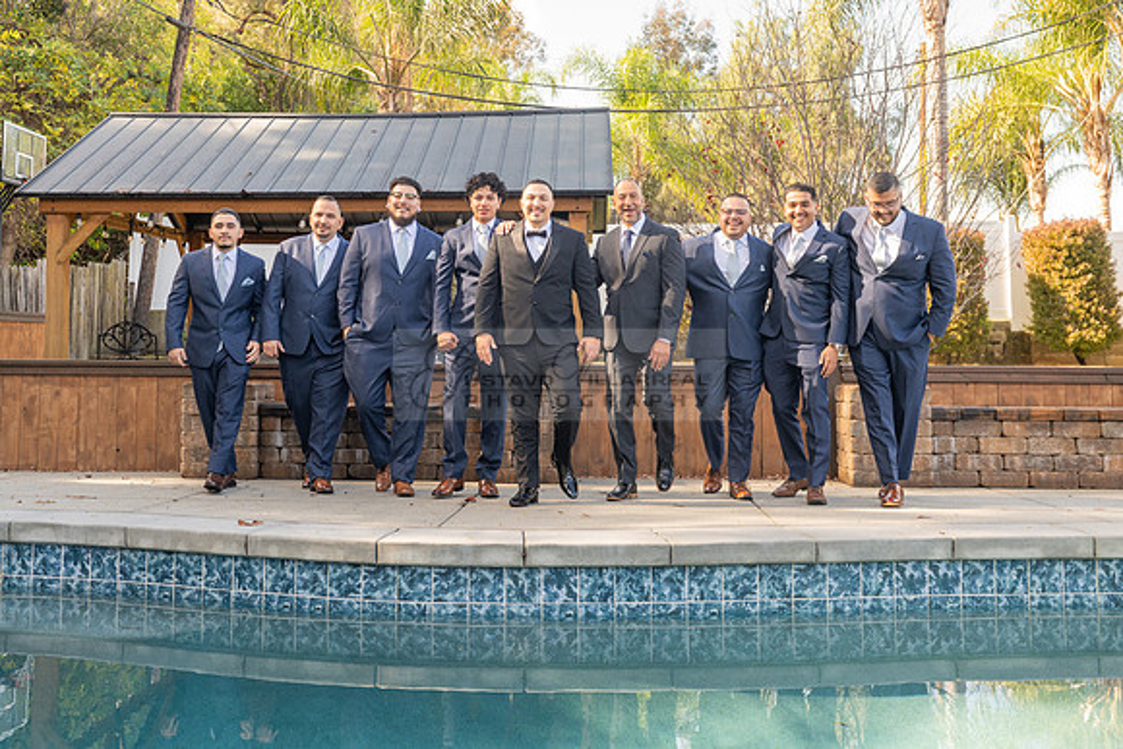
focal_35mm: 41
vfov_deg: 32.2
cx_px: 479
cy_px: 245
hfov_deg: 47.0
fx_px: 1288
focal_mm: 27
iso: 320
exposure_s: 1/160
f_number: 6.3
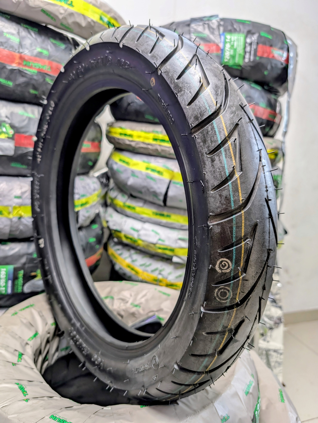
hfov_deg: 56.9
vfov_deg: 71.5
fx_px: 293
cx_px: 159
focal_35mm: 24
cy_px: 212
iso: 78
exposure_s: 1/97.5
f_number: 1.68
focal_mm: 6.9
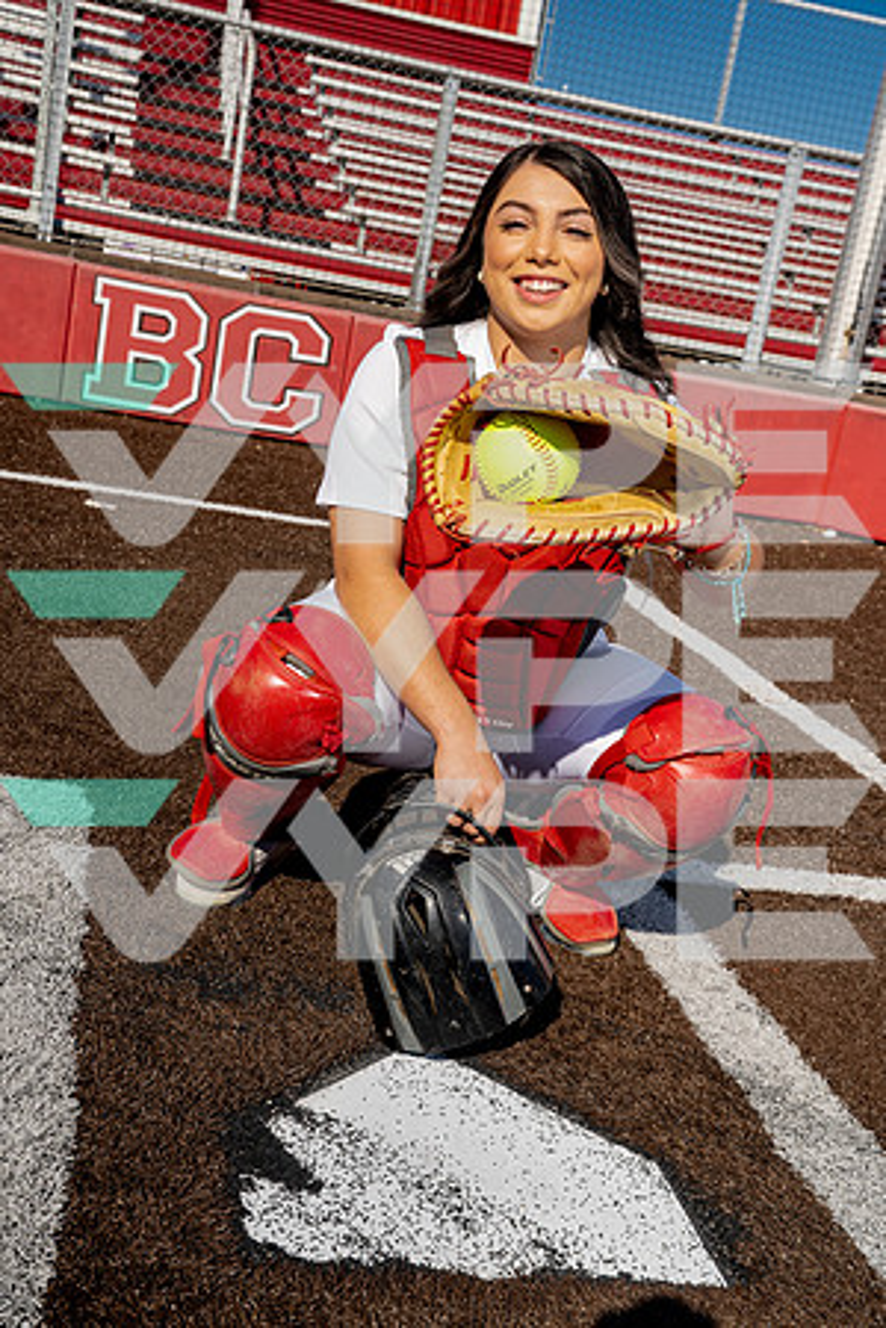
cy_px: 664
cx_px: 443
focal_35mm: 45
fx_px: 1661
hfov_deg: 29.9
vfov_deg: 43.6
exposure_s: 1/250
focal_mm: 45
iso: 100
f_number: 9
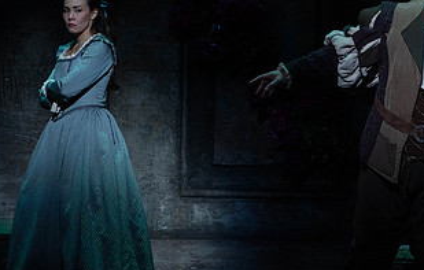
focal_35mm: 411
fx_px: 4776
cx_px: 379
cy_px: 99
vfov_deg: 3.2
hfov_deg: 5.1
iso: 5000
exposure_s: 1/250
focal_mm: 200
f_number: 7.1
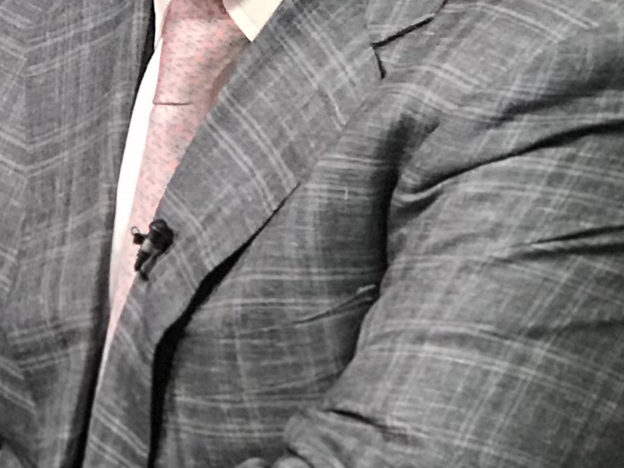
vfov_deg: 5.5
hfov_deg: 7.4
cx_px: 331
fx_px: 4830
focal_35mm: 268
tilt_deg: +0.4
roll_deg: +0.7
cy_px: -13
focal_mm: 6.6
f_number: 2.8
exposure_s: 1/50
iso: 125
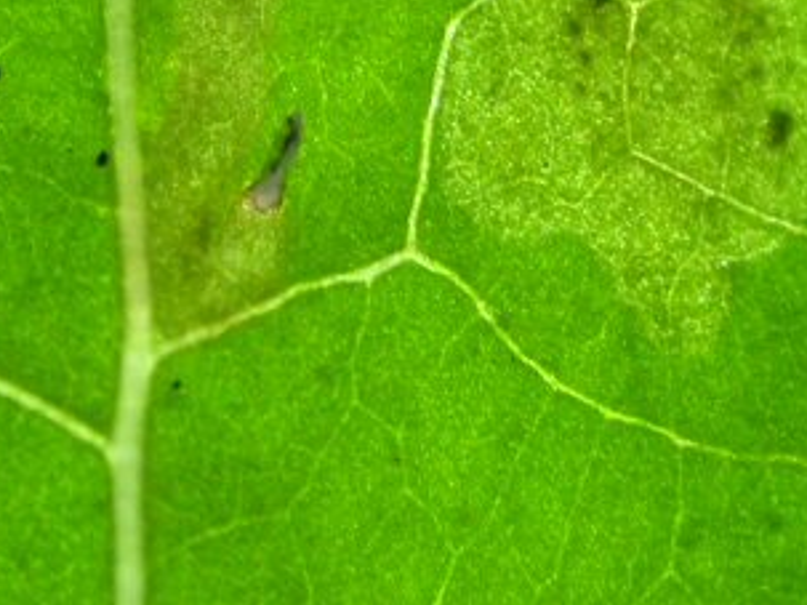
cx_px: 368
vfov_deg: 7.7
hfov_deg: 10.3
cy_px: 123
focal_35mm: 193
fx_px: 4498
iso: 100
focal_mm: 16.2
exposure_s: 1/34.3
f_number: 3.5
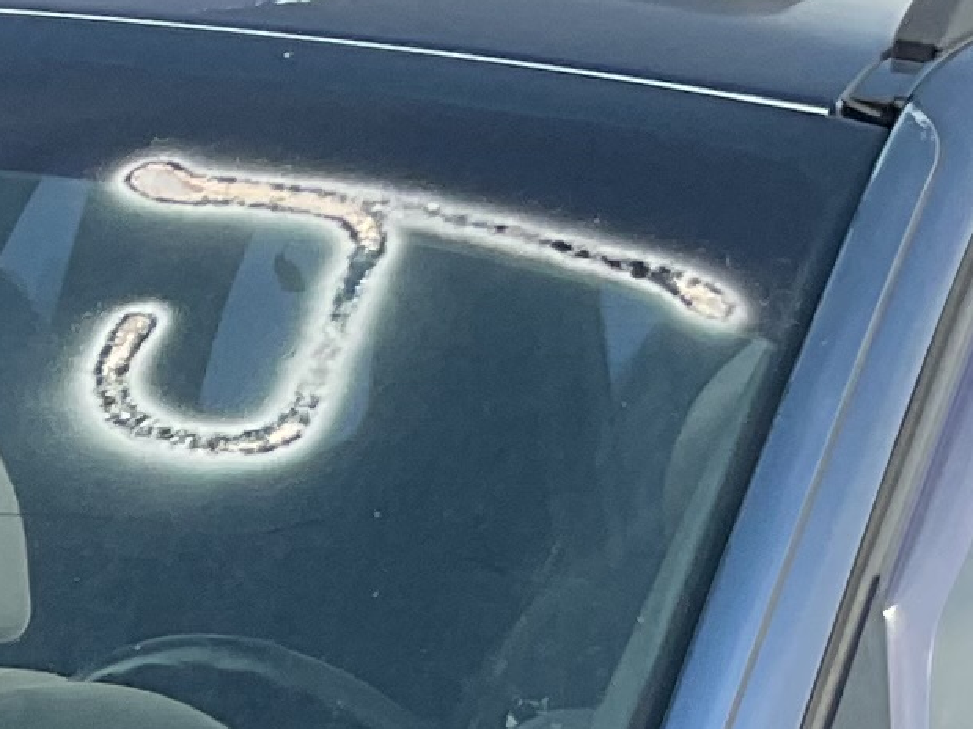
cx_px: -259
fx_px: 5311
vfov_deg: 7.2
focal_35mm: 189
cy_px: 1929
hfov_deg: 10.3
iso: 16
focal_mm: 3
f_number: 1.8
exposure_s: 1/700
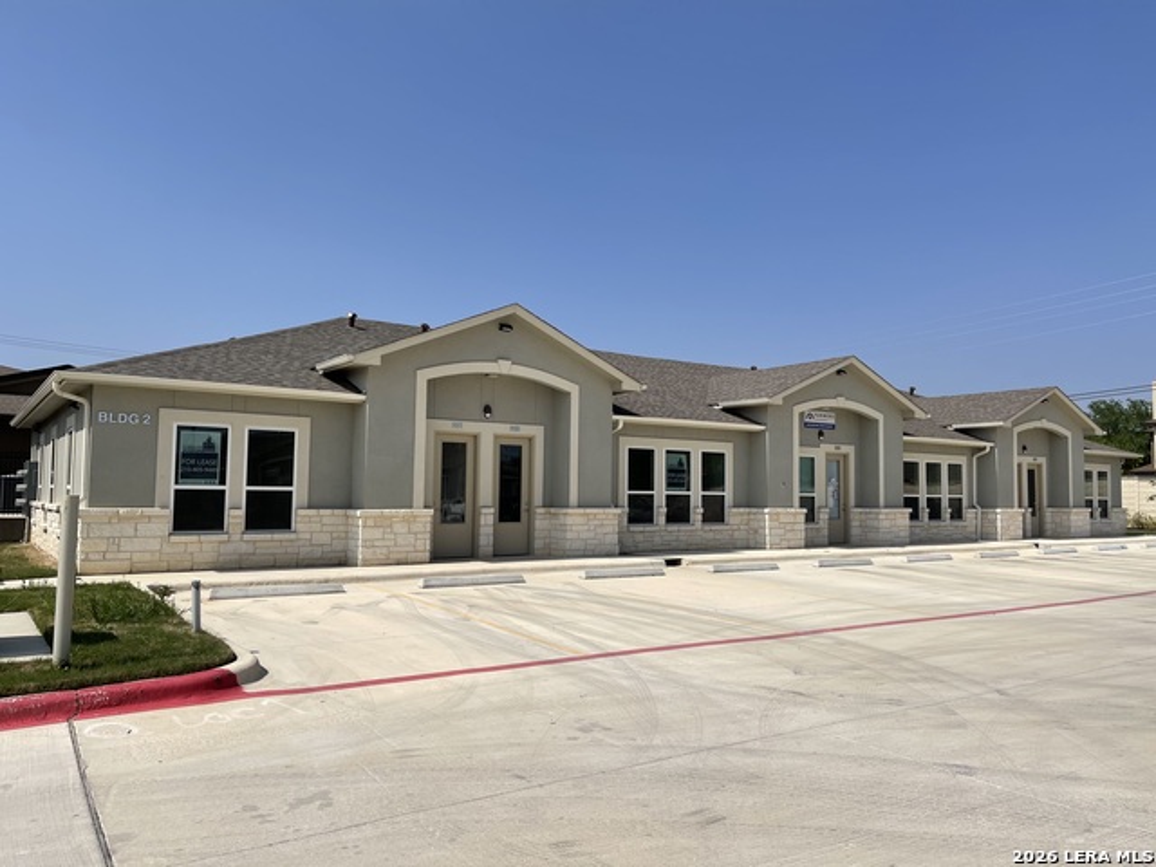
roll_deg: -1.0
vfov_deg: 53.1
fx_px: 868
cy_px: 434
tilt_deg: +3.3
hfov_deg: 67.3
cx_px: 578
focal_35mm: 26
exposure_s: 1/6993
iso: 32
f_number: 1.6
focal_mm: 5.1
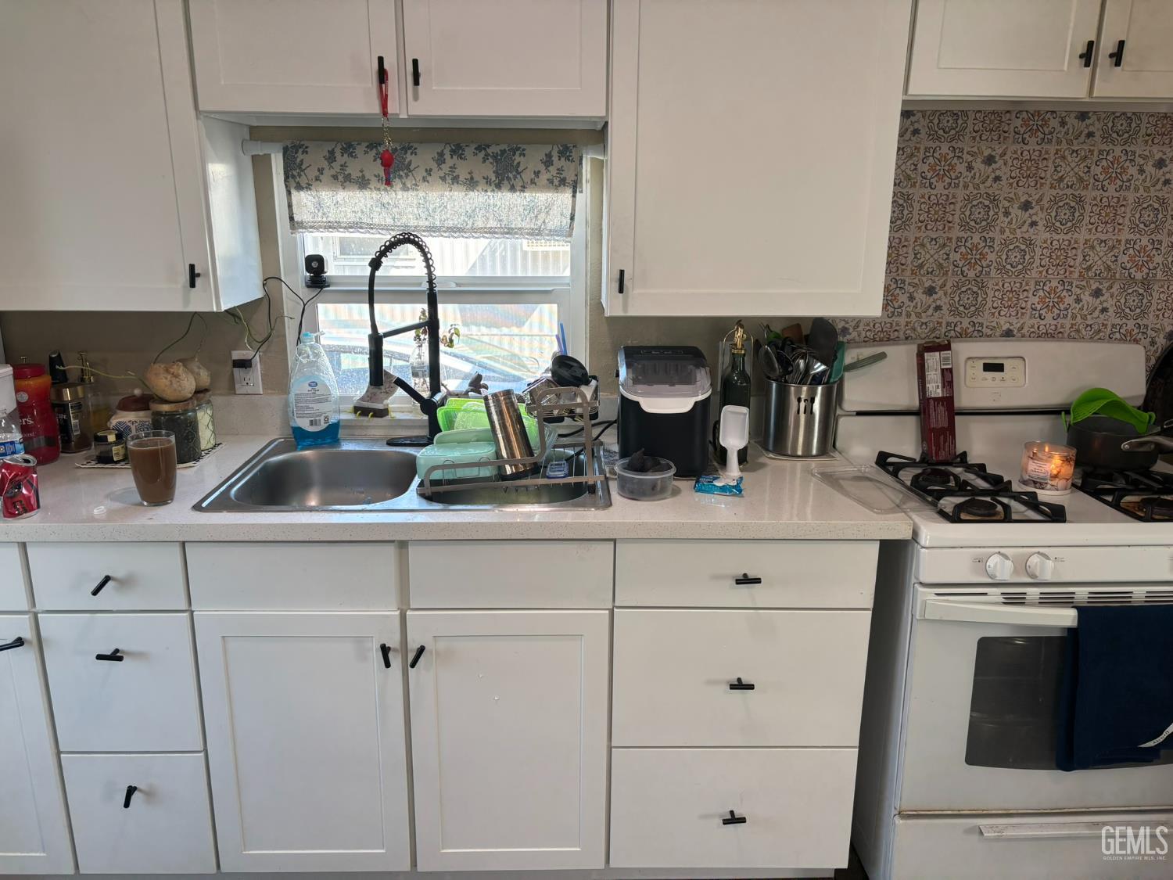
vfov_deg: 53.1
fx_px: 881
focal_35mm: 26
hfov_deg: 67.3
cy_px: 440
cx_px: 586
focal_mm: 5.96
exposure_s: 1/120
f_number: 1.6
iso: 80
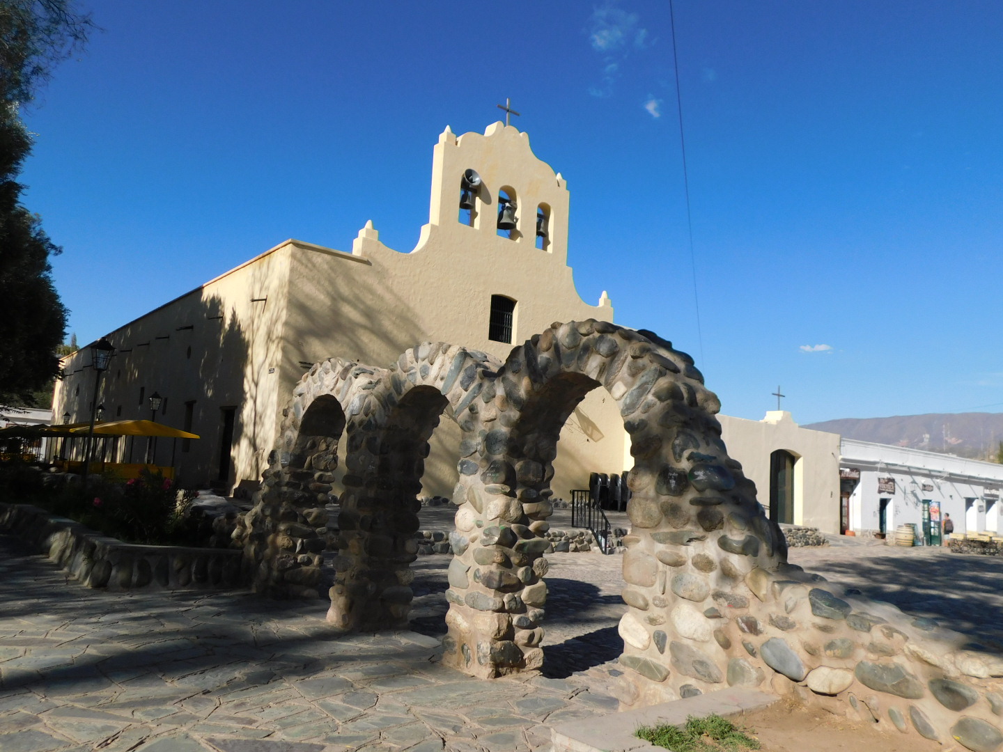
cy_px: 376
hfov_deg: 69.4
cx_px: 502
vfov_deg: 54.9
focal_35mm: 25
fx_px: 724
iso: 125
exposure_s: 1/500
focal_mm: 4.5
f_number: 6.2
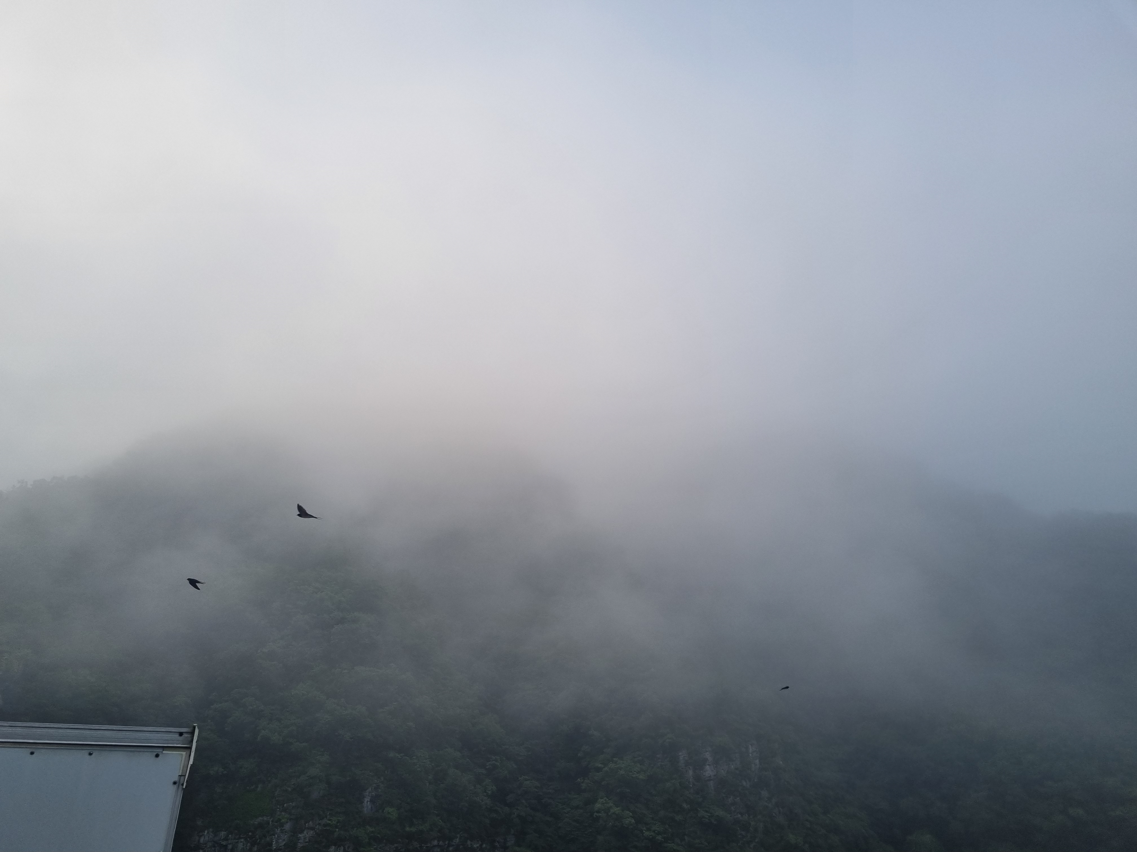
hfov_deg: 67.3
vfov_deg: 53.1
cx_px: 568
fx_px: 854
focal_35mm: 26
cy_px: 426
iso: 50
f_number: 1.8
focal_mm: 5.4
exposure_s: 1/1108
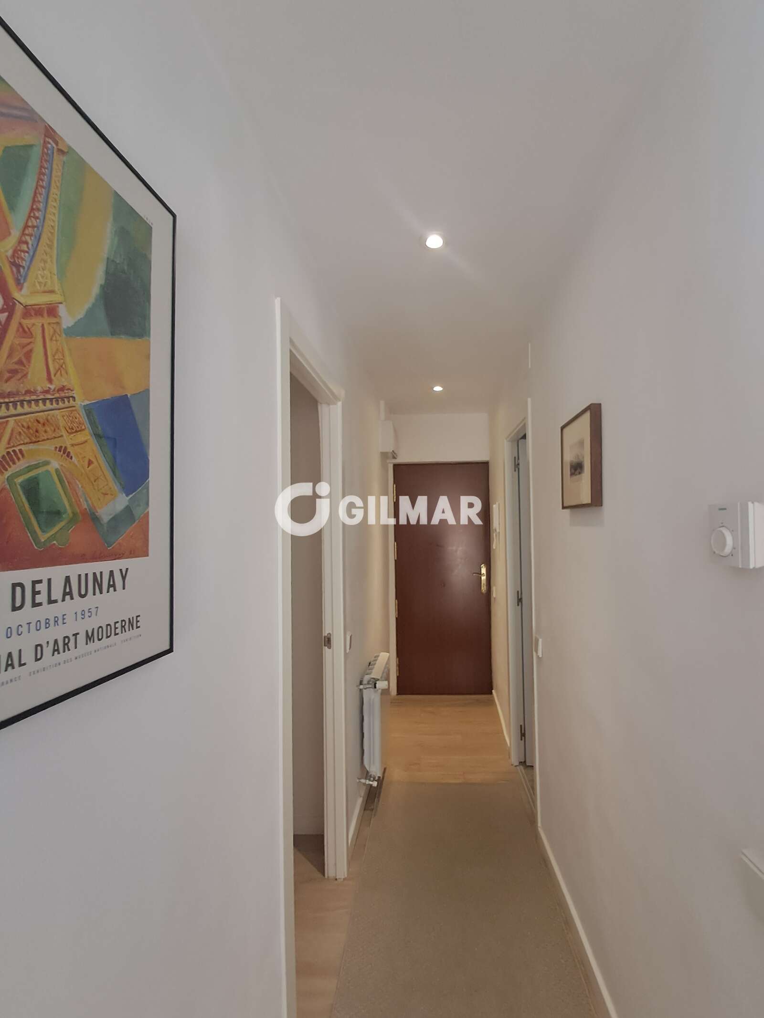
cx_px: 382
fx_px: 471
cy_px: 509
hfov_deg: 78.1
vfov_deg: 94.5
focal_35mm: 16
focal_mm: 1.64
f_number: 2.2
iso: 200
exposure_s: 1/40
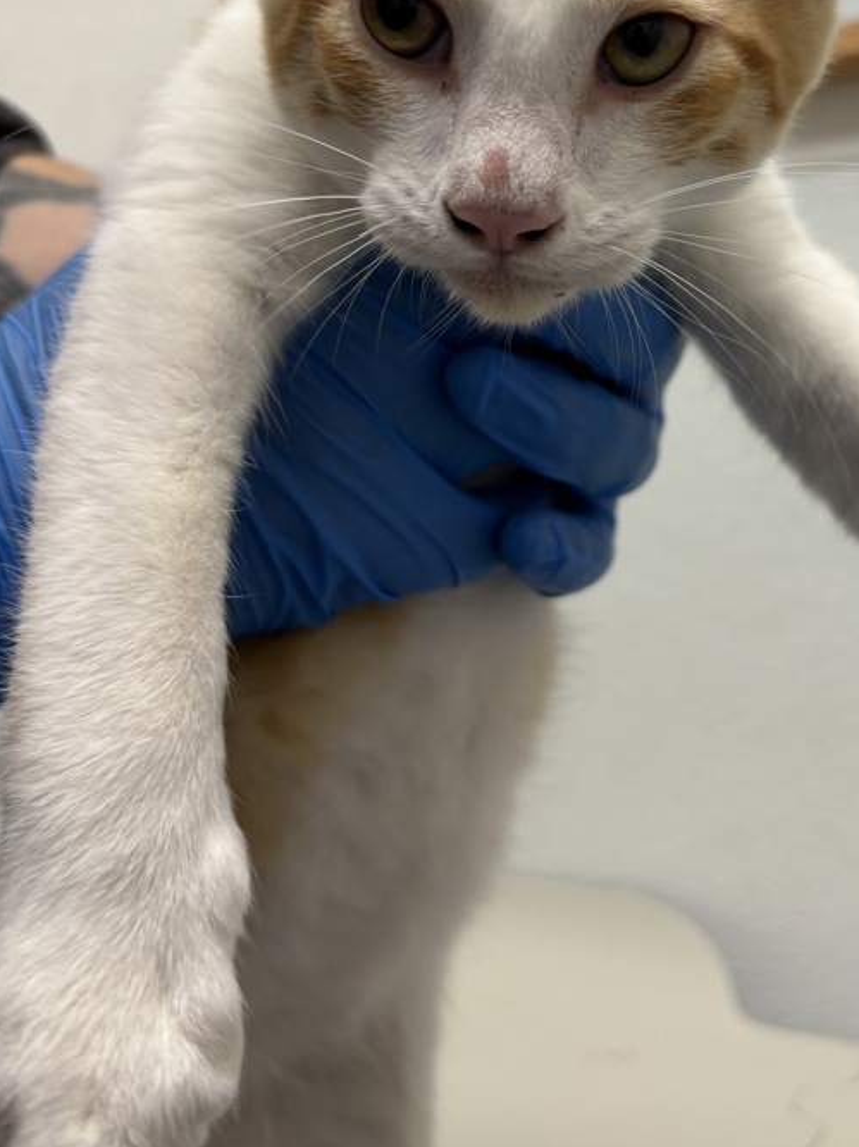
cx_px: 599
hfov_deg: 35.4
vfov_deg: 45.9
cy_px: 353
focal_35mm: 40
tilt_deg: +5.8
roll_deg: +2.6
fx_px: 1324
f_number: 1.6
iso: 80
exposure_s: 1/60
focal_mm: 5.96
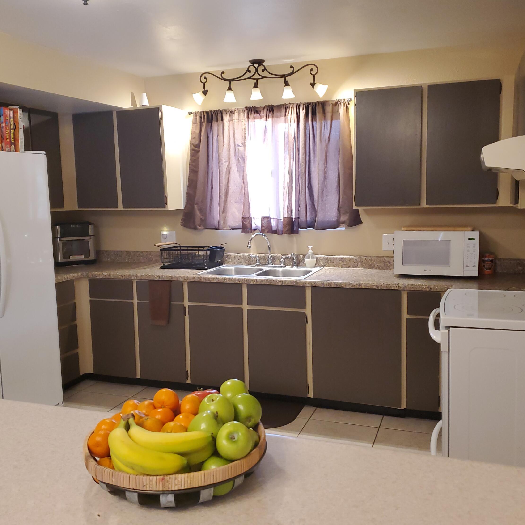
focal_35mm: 31
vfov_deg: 52.5
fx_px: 532
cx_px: 260
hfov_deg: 52.5
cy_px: 263
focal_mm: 4.3
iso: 200
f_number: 1.5
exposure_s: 1/60
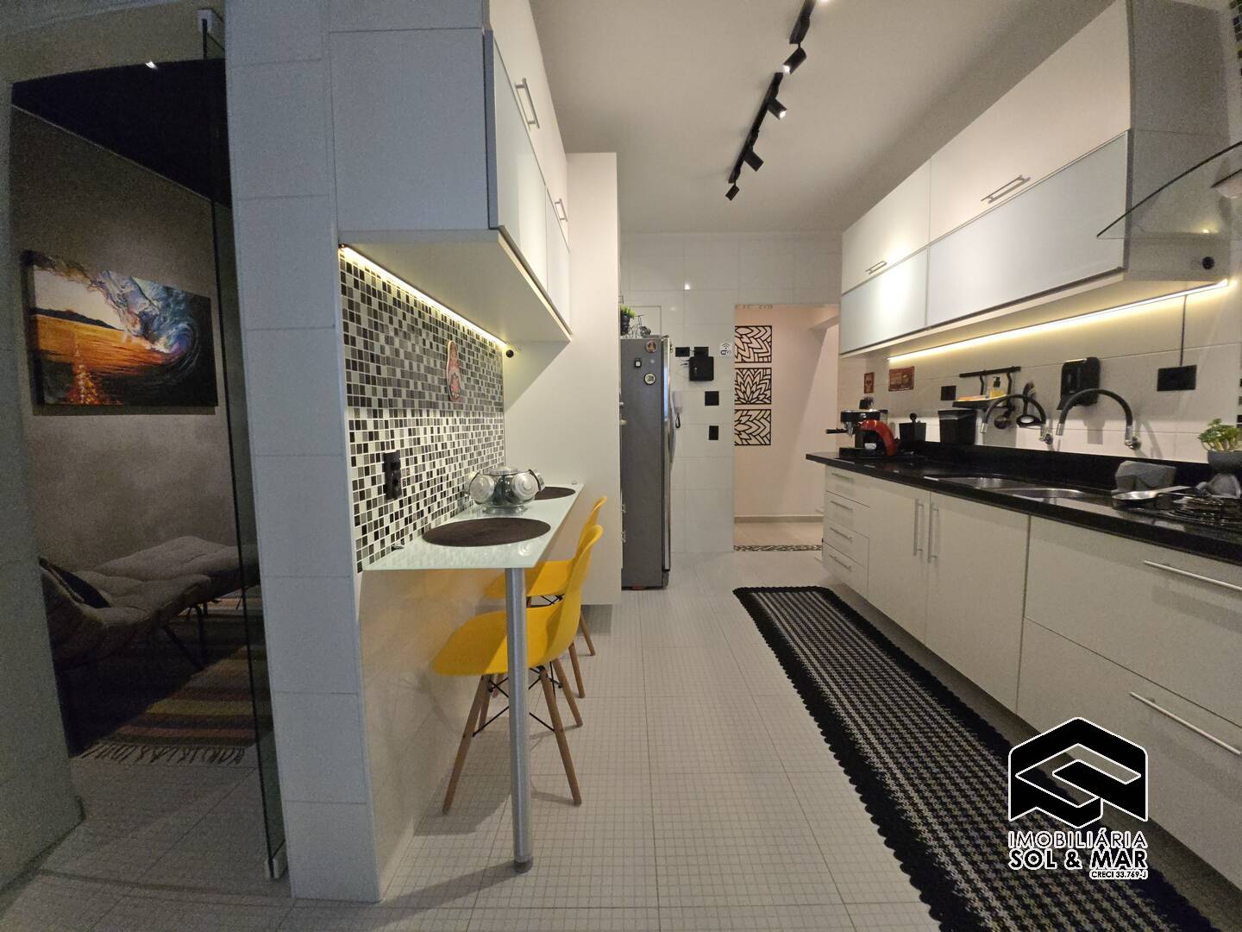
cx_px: 621
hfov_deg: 106.2
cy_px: 466
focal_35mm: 13
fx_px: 466
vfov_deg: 89.9
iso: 200
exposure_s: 1/60
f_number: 2.2
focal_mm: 1.7
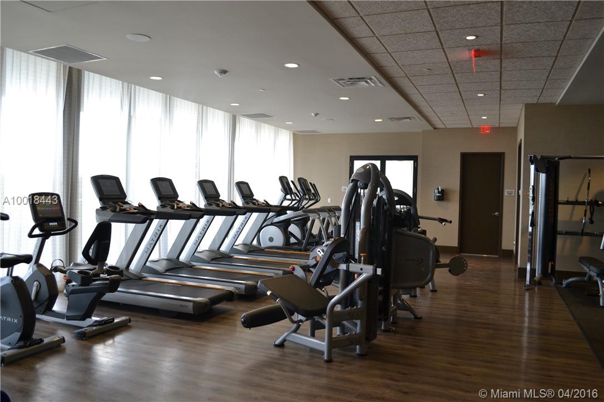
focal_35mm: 27
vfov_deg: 47.9
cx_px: 302
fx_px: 453
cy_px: 201
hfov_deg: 67.4
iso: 400
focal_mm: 18
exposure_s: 1/60
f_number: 4
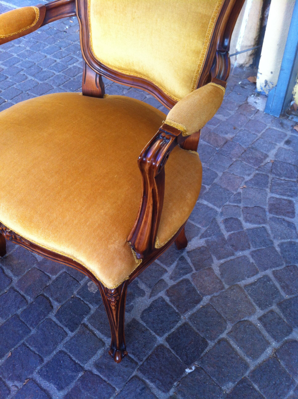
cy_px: 200
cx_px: 149
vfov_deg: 52.7
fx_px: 403
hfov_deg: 40.6
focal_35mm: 35
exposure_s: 1/33
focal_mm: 3.85
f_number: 2.8
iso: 80
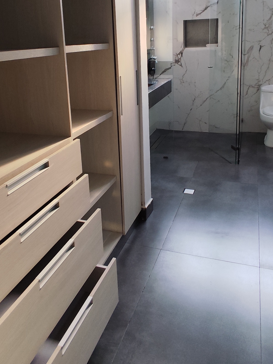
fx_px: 347
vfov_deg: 54.0
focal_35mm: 33
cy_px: 115
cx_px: 125
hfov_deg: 43.0
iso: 50
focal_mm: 1.65
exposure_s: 1/60
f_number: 2.2
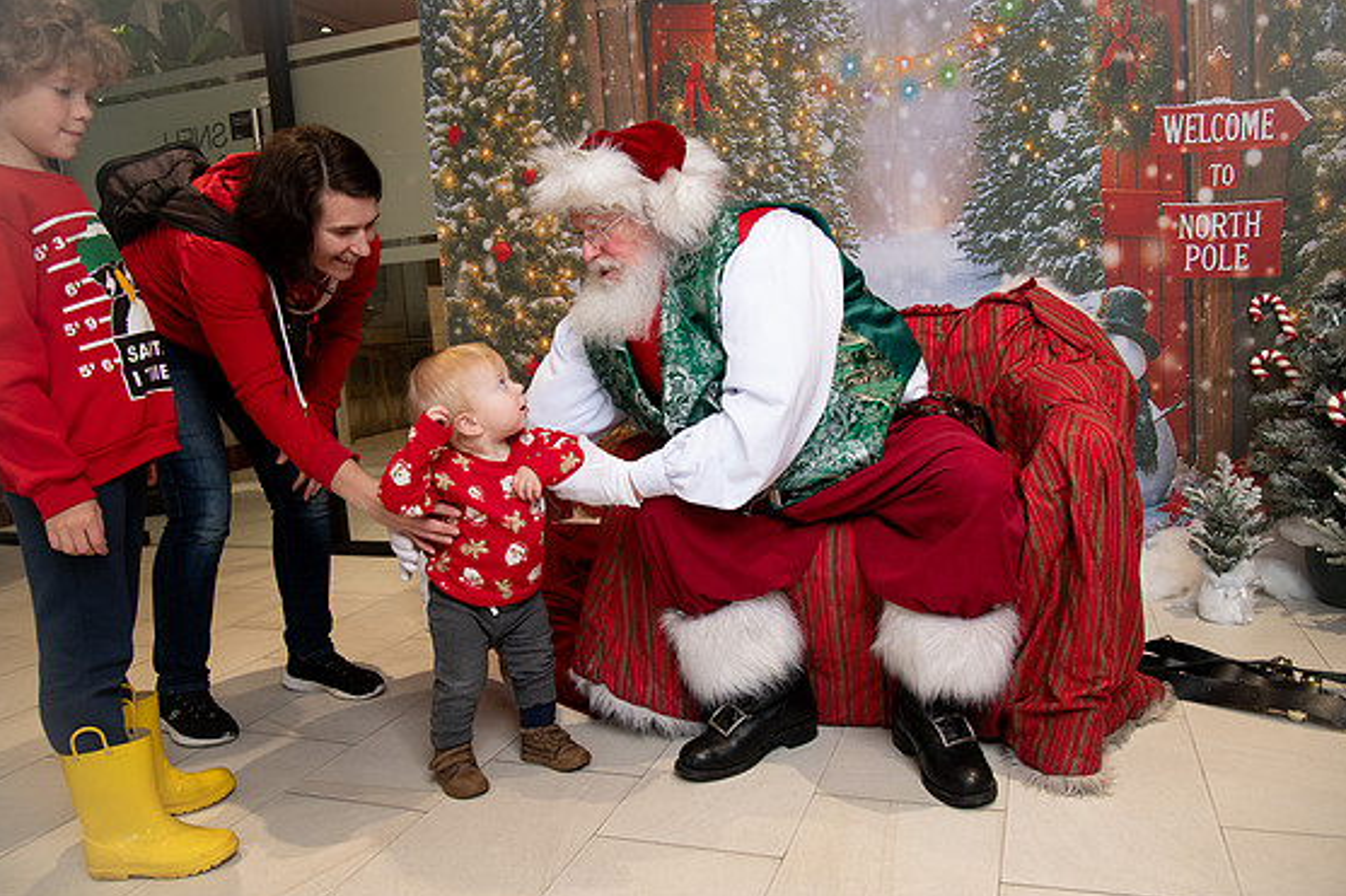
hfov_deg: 71.5
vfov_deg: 51.3
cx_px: 696
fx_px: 934
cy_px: 461
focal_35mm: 25
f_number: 4.5
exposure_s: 1/200
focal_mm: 24
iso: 1250
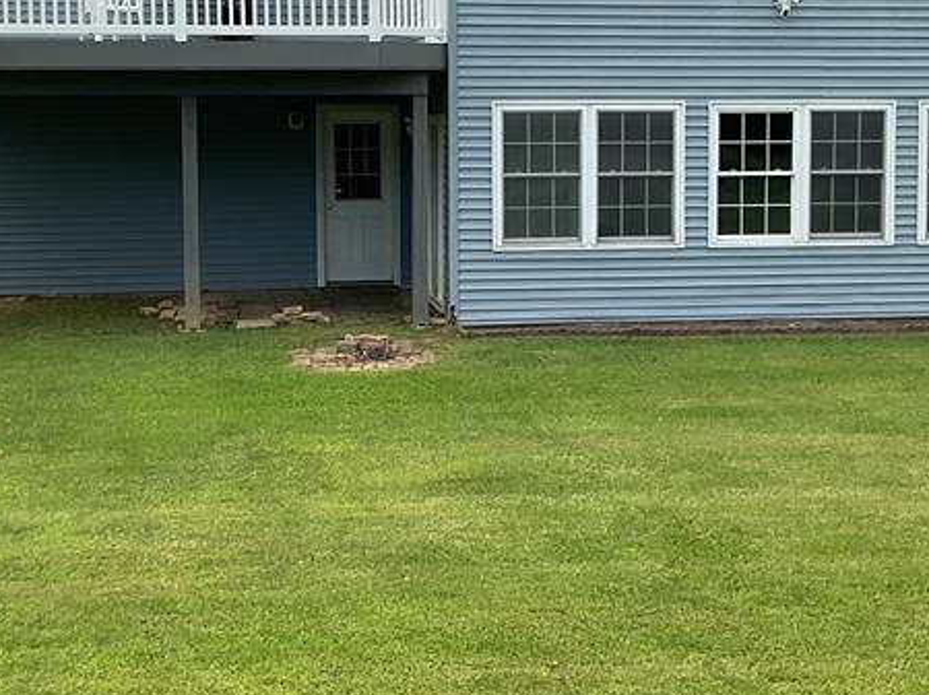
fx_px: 1770
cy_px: 229
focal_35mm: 66
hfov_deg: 29.4
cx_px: 506
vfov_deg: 22.1
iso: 16
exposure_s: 1/855
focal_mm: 3
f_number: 1.8
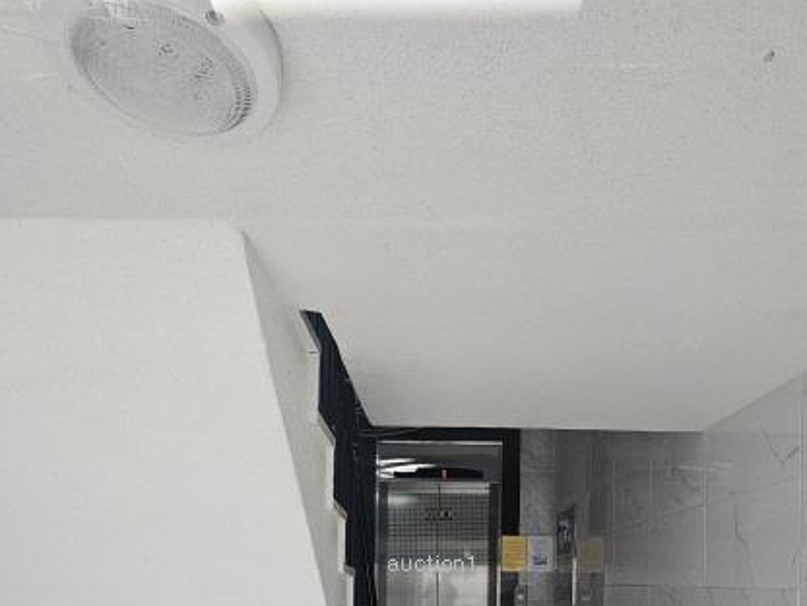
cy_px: 577
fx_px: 583
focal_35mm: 25
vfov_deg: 47.5
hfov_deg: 69.3
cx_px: 431
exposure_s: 1/66
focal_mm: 2.2
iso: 400
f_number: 2.2
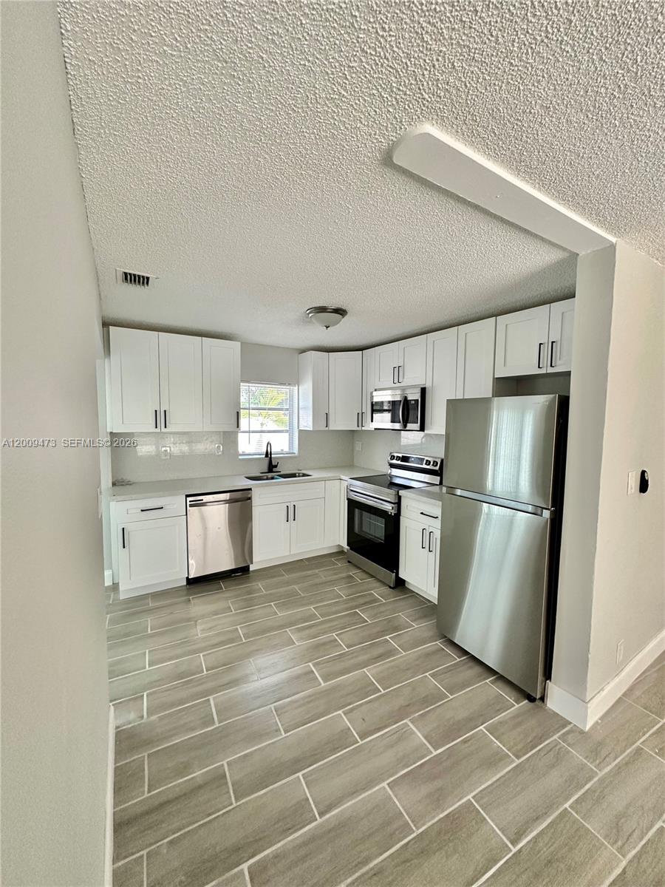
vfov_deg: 102.1
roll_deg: -0.6
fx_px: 359
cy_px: 444
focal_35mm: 14
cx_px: 332
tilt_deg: -5.5
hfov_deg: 85.7
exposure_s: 1/120
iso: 250
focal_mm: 2.22
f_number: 2.2
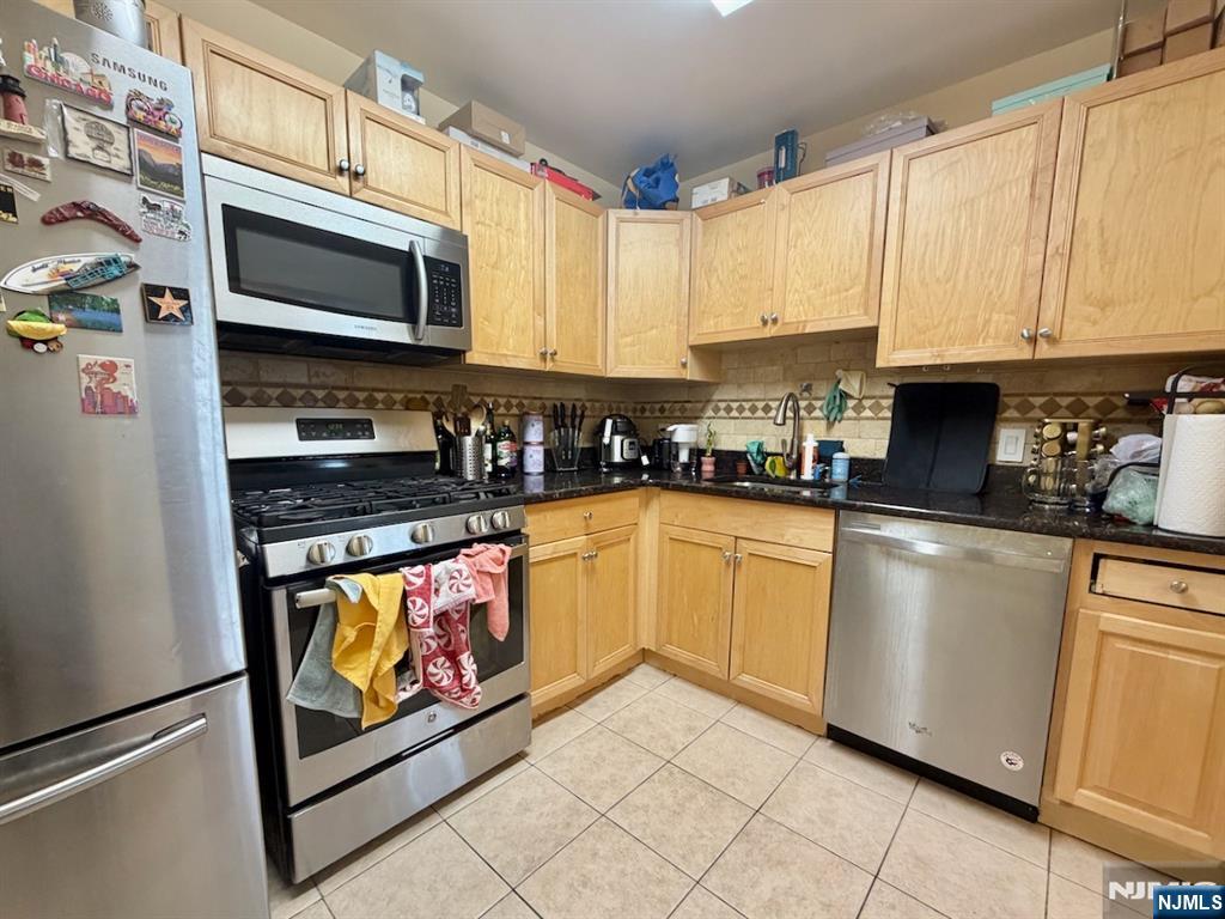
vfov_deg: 85.7
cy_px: 460
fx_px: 495
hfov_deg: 102.1
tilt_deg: -4.1
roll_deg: -0.7
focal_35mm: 14
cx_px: 612
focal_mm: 2.22
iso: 320
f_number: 2.2
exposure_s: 1/120
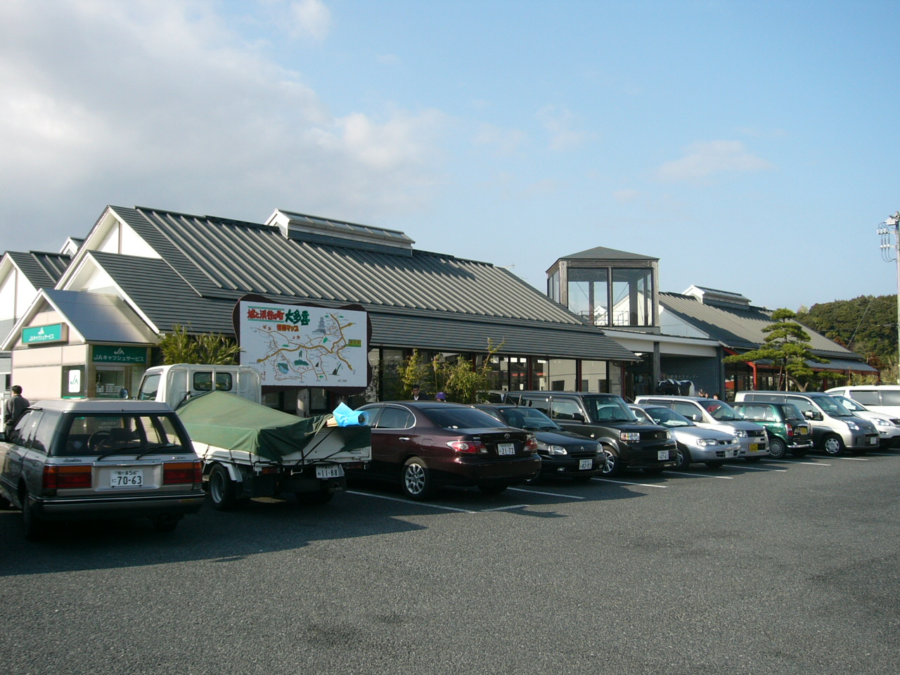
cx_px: 450
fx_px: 910
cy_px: 338
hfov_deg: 52.6
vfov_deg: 40.7
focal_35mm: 35
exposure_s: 1/100
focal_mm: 5.8
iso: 50
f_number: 8
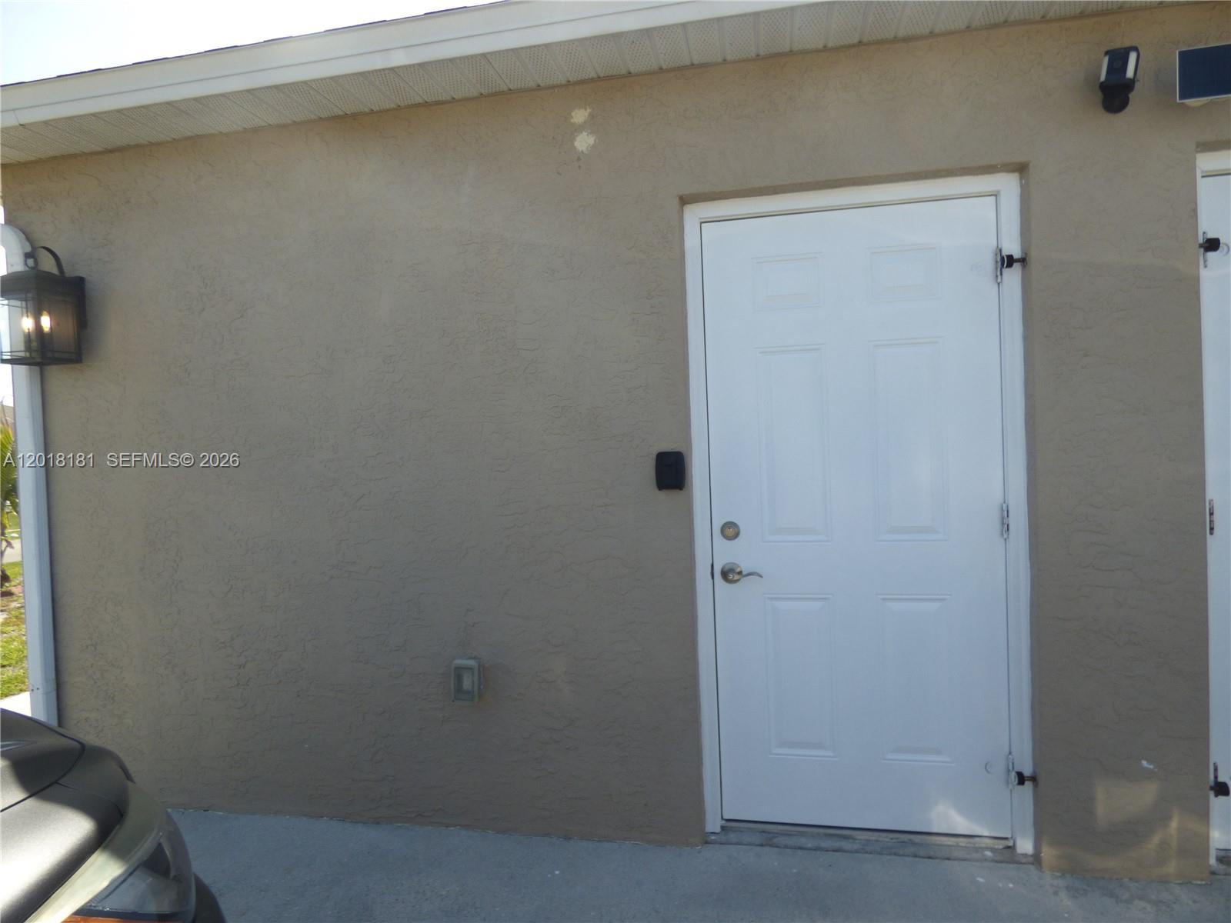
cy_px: 462
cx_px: 616
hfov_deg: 81.7
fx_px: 711
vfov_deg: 66.0
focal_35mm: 20
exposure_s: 1/800
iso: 100
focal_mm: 3.58
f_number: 2.8
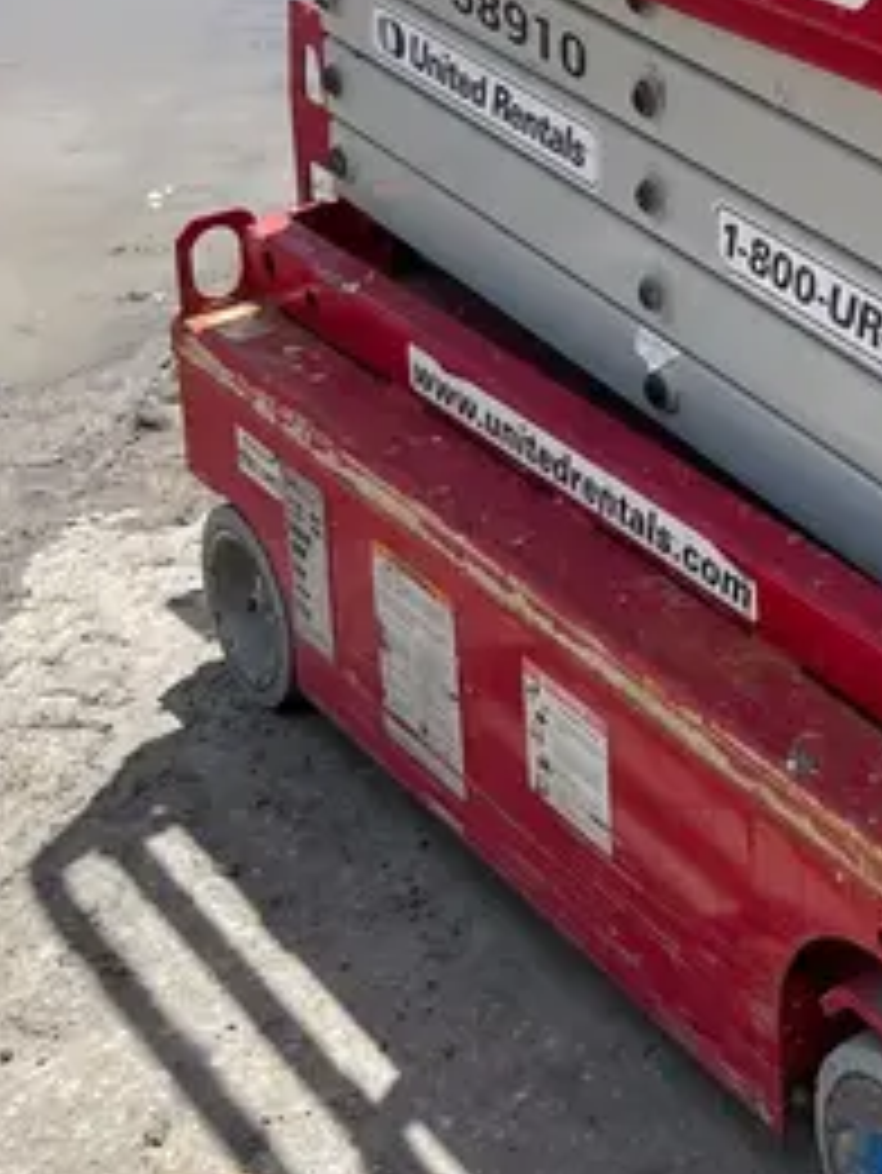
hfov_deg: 19.3
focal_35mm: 73
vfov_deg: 25.0
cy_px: -79
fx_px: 2478
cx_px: 999
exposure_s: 1/3040
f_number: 1.6
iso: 32
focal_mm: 4.2
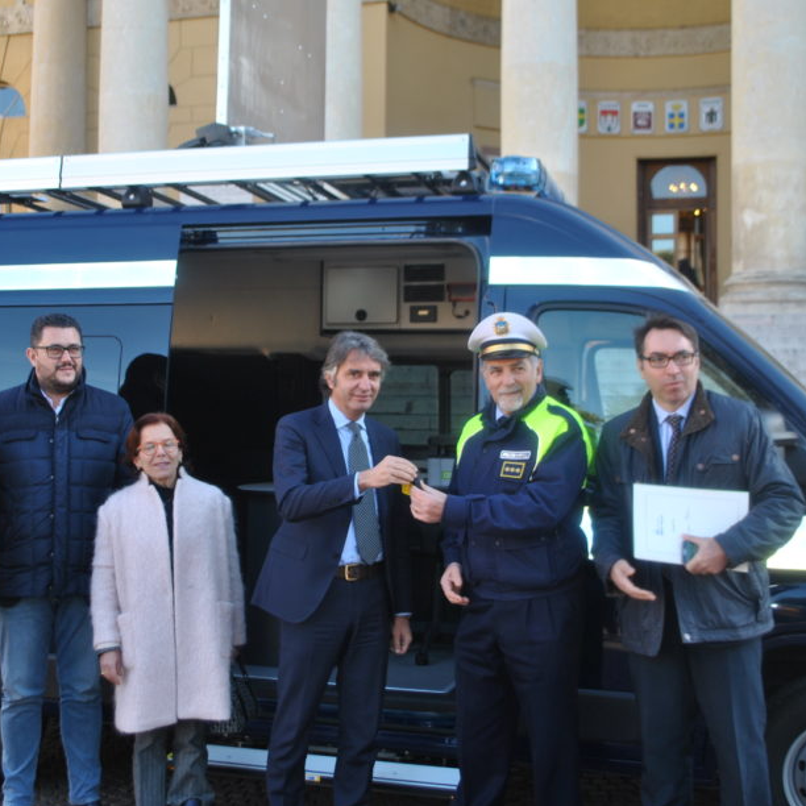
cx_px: 325
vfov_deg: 36.1
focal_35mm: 47
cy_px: 398
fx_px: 1238
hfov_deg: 35.9
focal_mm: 22
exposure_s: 1/125
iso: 110
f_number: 4
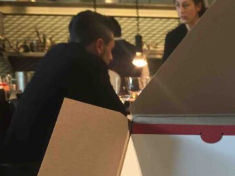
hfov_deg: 25.7
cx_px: 259
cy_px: 189
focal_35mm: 70
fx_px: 475
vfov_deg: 20.1
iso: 80
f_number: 2.2
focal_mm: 4.15
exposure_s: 1/33
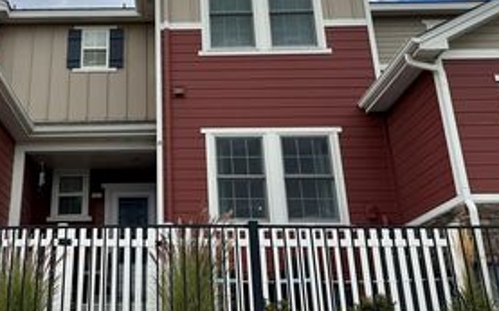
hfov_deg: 42.4
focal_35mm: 46
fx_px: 625
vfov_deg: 27.7
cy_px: 89
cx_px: 139
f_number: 1.78
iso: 80
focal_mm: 6.76
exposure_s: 1/1869
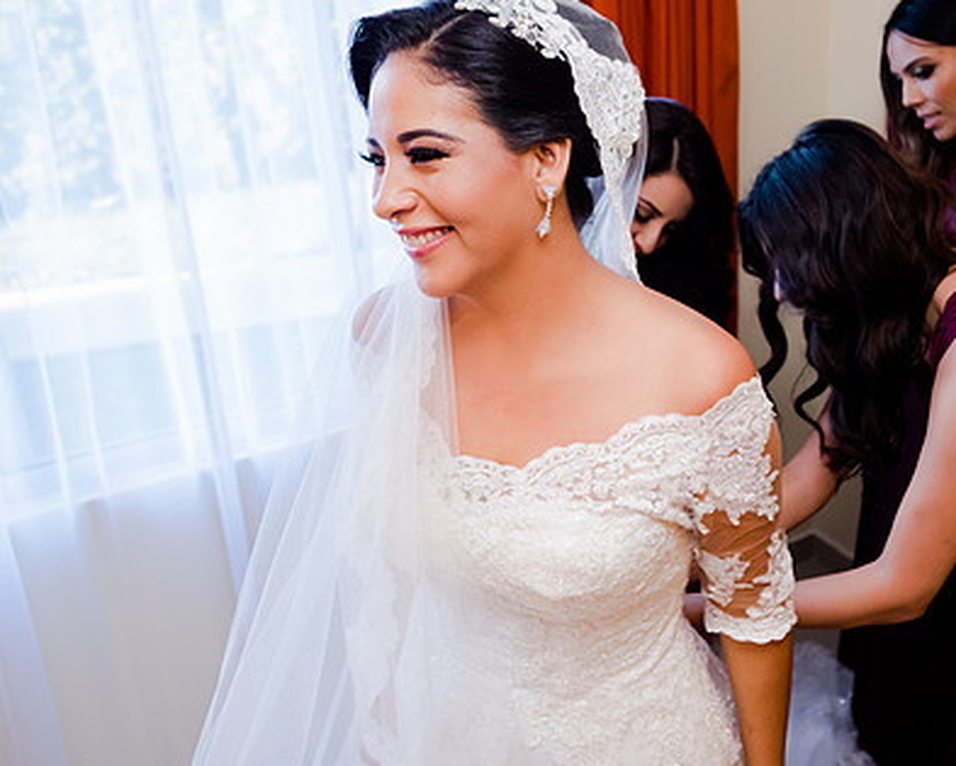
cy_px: 310
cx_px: 667
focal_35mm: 36
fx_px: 1019
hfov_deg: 49.0
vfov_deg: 41.0
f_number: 2.8
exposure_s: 1/200
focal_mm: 26
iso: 1600
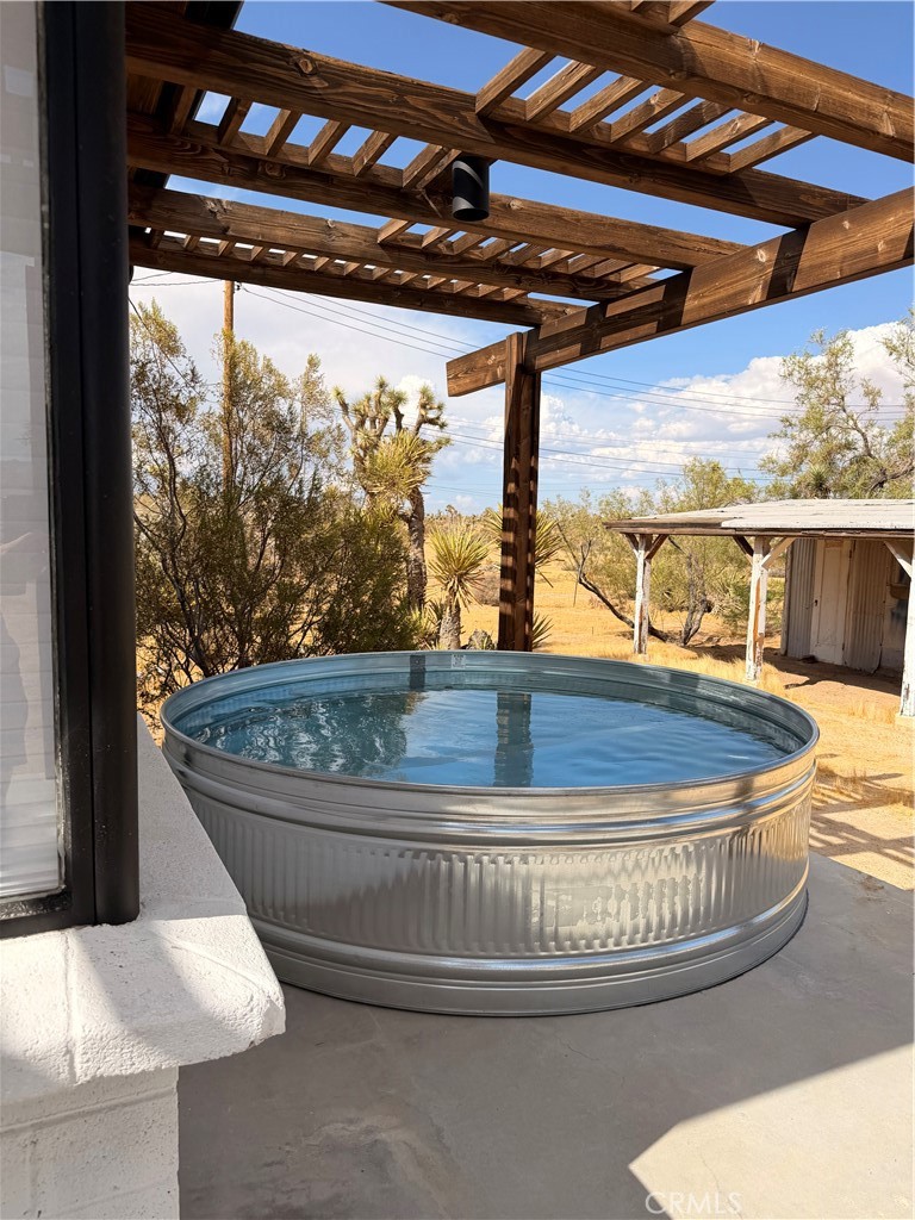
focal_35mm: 24
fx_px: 846
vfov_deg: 71.6
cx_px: 458
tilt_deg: -4.6
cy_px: 610
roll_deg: -2.5
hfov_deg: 56.8
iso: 80
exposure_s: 1/5319
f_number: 1.78
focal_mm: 6.76
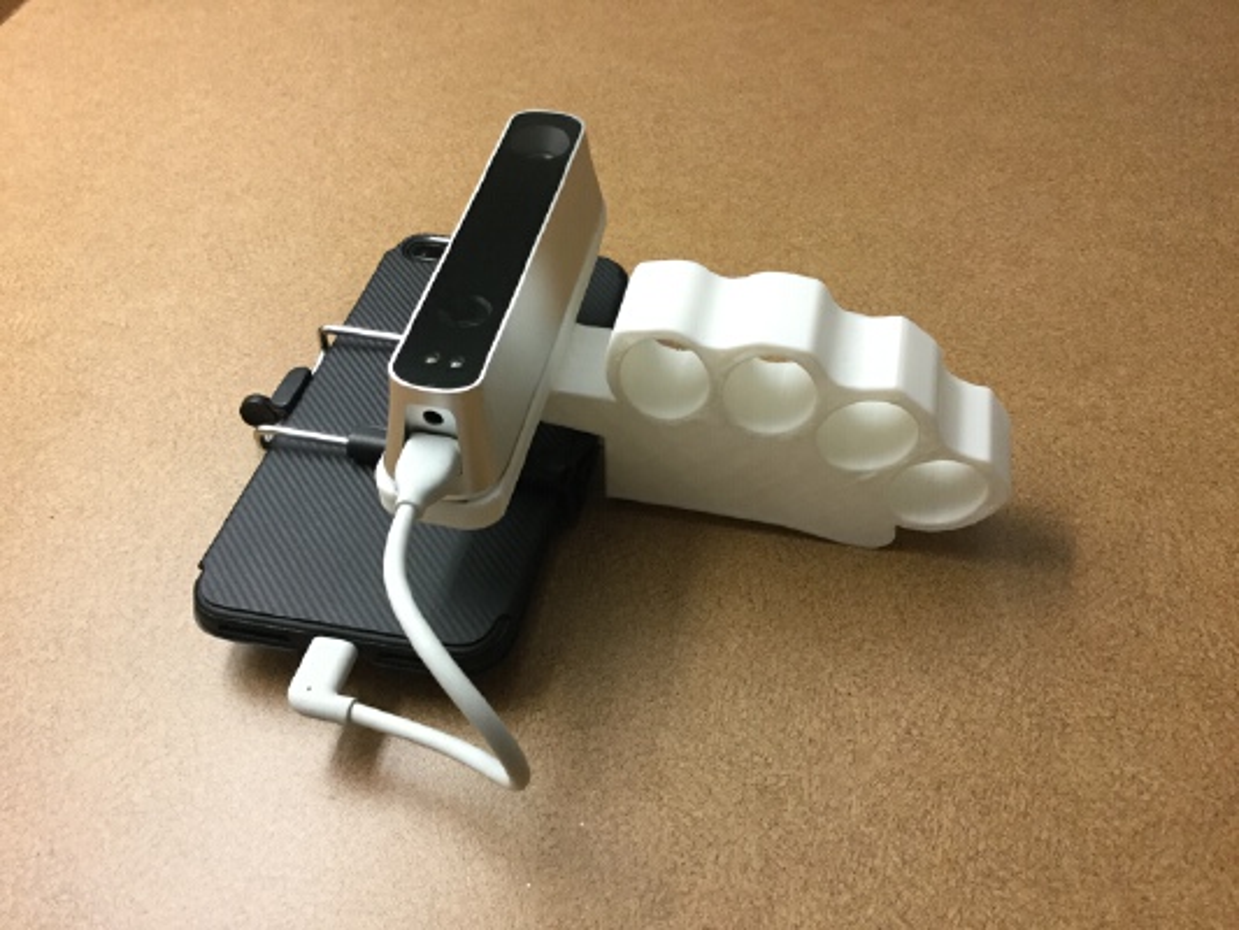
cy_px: 465
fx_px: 1110
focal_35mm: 31
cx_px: 620
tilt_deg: -49.0
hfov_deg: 58.3
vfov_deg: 45.5
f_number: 2.4
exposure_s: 1/30
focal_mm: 3.3
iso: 125
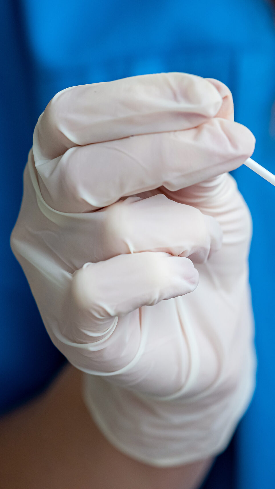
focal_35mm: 236
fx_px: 3060
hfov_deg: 5.1
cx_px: 309
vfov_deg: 9.1
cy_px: 245
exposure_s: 1/200
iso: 1250
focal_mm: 150
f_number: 4
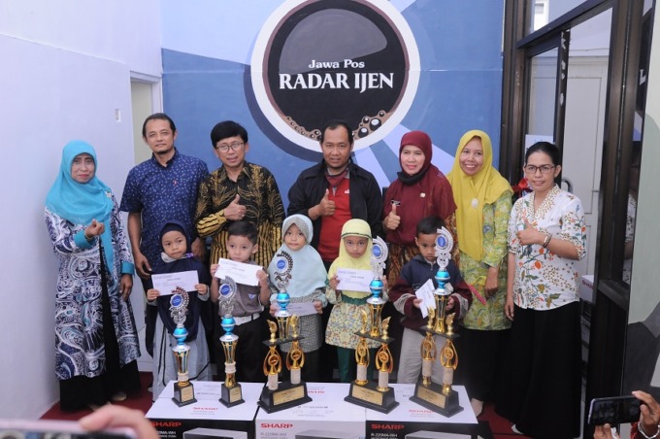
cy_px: 220
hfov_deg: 57.3
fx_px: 604
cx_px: 330
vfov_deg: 39.9
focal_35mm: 33
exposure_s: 1/100
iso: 1000
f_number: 3.5
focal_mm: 22
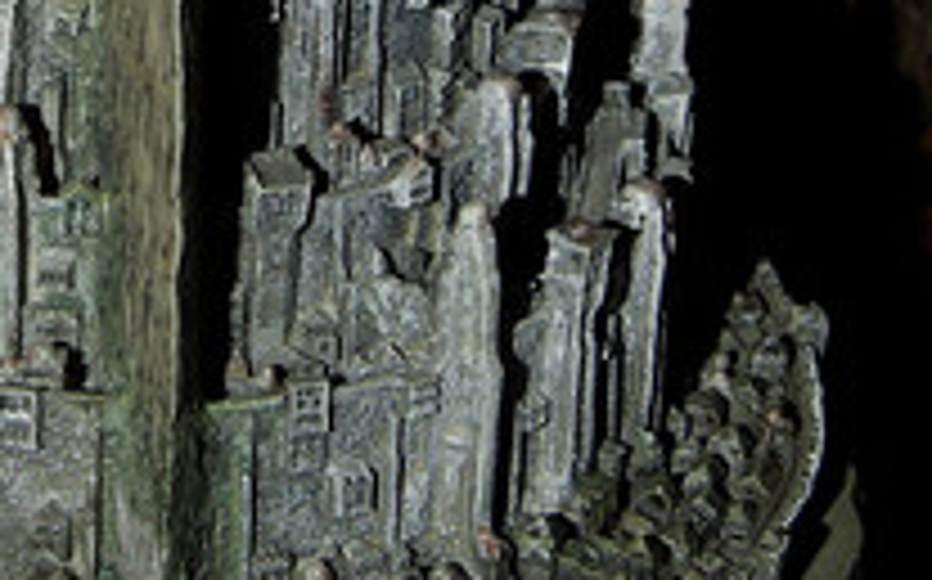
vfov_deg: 6.5
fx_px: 5076
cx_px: 115
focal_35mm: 200
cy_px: -265
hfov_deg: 10.4
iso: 100
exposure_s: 1/5
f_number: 4.5
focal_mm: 14.1
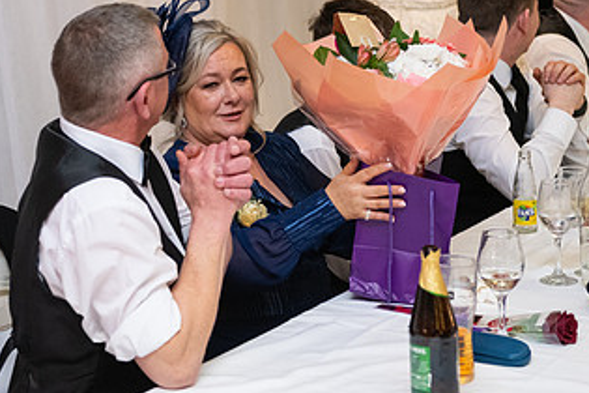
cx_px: 217
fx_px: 1685
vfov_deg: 13.2
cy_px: 55
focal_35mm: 103
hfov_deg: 19.8
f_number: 3.5
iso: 1250
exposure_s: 1/160
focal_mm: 56
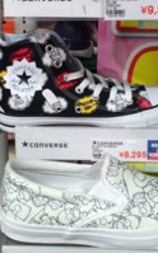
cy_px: 23
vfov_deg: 27.5
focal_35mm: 72
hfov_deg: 18.1
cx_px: 84
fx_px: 497
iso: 50
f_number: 2.2
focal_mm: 4.12
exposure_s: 1/60
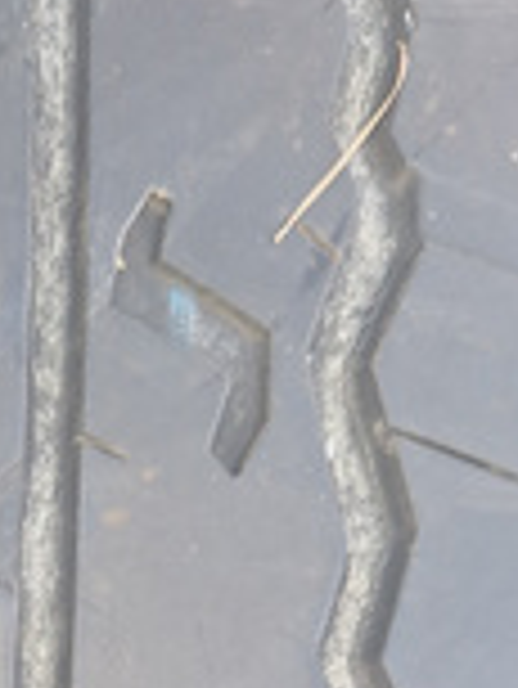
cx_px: -178
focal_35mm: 75
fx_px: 1494
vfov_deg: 21.9
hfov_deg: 18.2
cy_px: 1007
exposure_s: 1/121
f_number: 1.8
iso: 40
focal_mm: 5.54
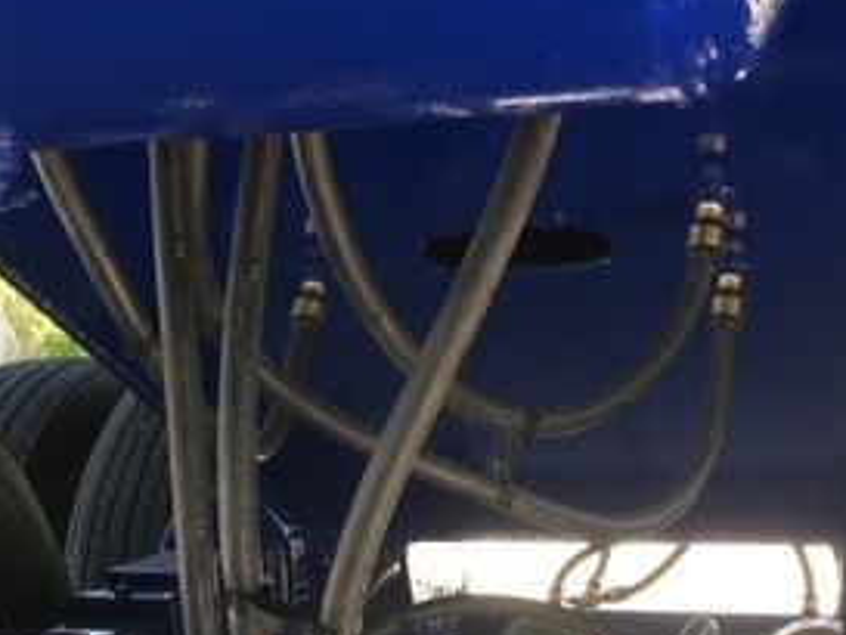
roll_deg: +0.8
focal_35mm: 68
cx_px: 387
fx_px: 1663
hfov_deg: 28.5
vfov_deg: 21.2
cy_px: 554
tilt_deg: -6.6
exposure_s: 1/120
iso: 40
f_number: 2.2
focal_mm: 4.15
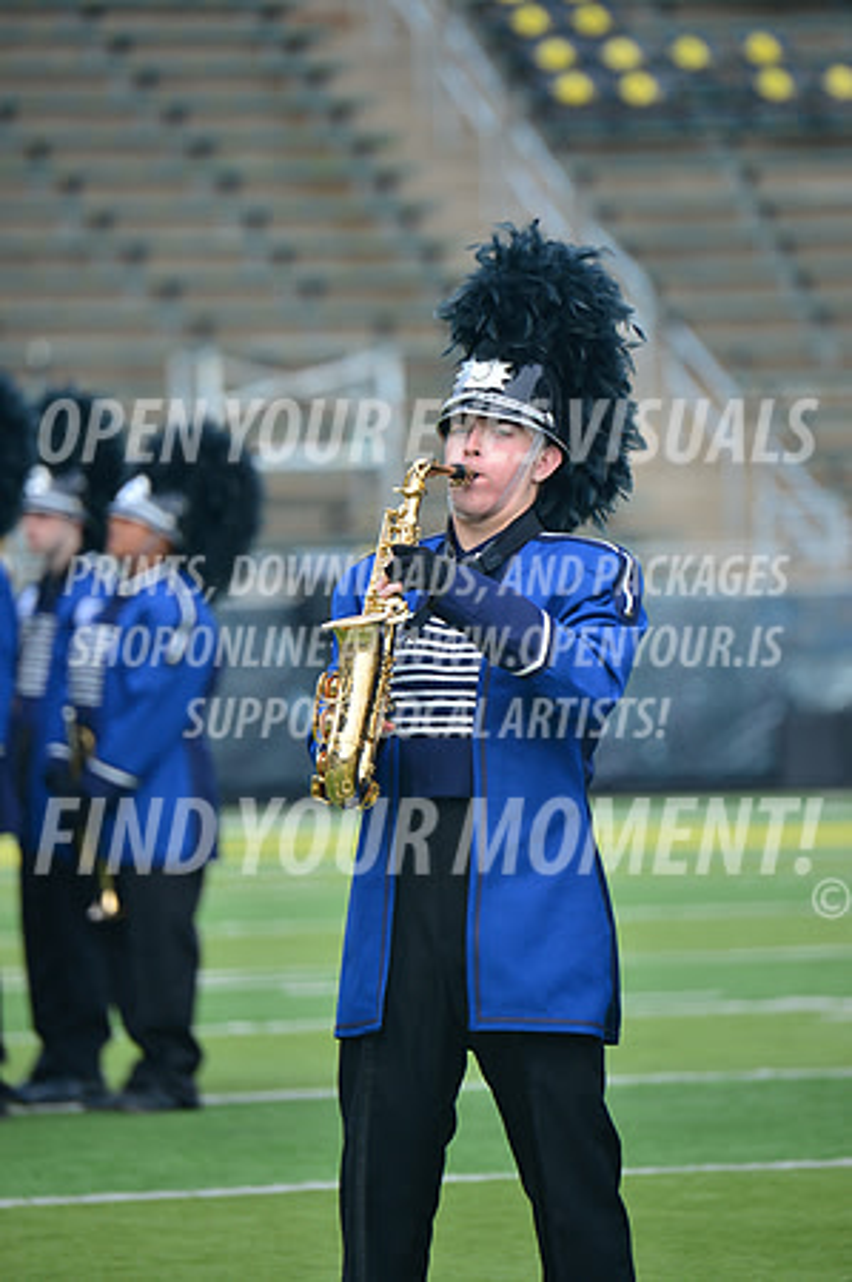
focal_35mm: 390
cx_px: 426
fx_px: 13876
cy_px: 641
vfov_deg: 5.3
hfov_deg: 3.5
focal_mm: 390
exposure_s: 1/400
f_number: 5.6
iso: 125
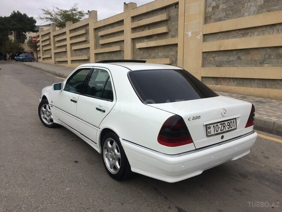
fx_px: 236
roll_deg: -0.1
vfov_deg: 48.2
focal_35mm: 29
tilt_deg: -10.3
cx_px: 141
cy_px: 106
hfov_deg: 61.7
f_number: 2.2
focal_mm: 4.15
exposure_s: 1/1642
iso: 32
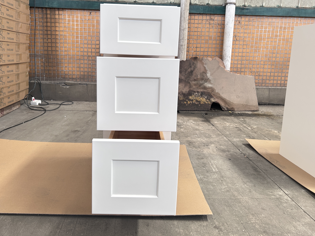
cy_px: 100
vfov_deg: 46.7
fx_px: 273
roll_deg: -1.2
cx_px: 147
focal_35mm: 30
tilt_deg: -9.5
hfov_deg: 59.9
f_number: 1.5
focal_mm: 5.7
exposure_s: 1/121
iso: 64
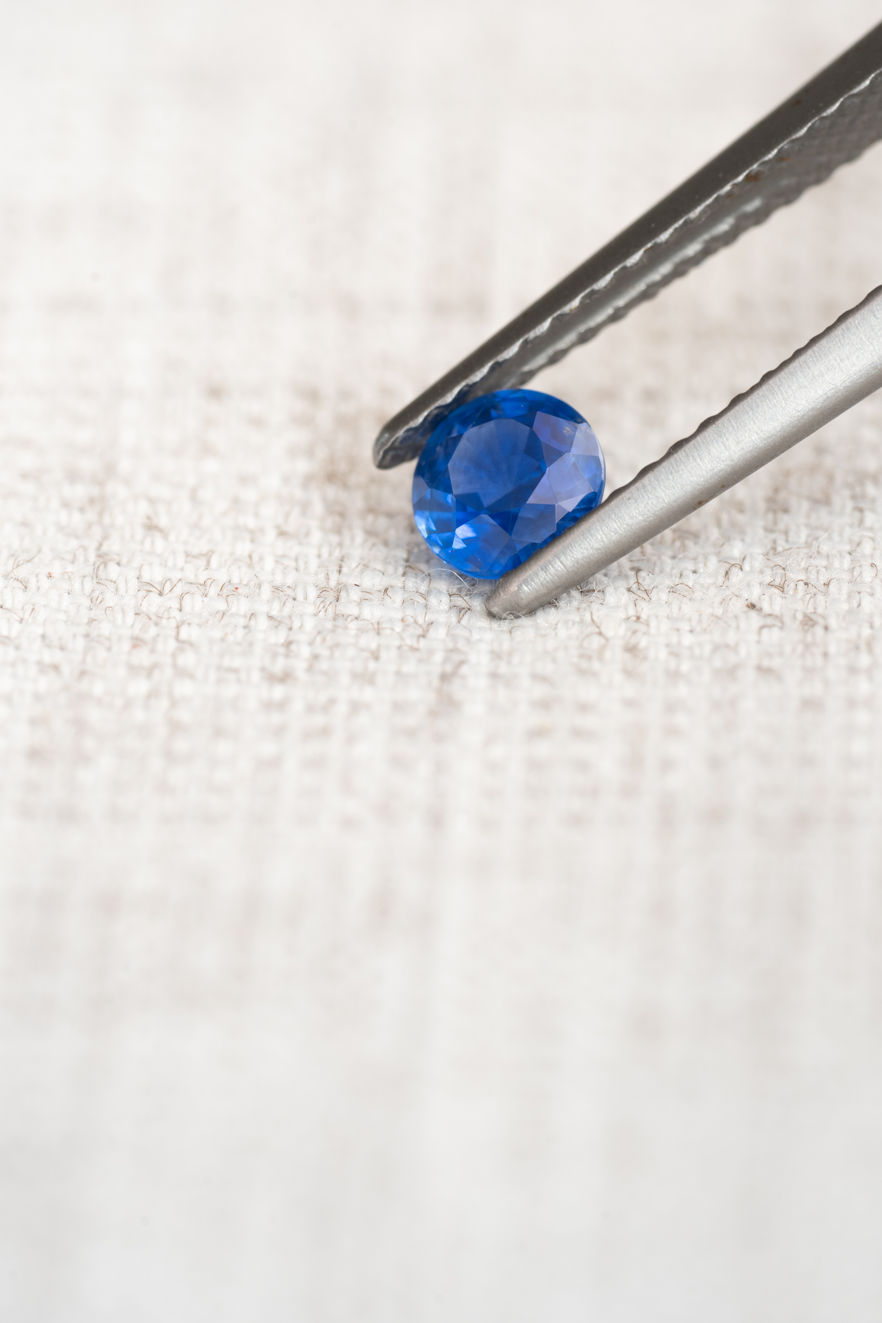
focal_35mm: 119
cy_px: 481
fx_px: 4373
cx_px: 489
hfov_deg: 11.5
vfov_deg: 17.2
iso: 100
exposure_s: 1/2.5
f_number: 8
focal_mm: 90
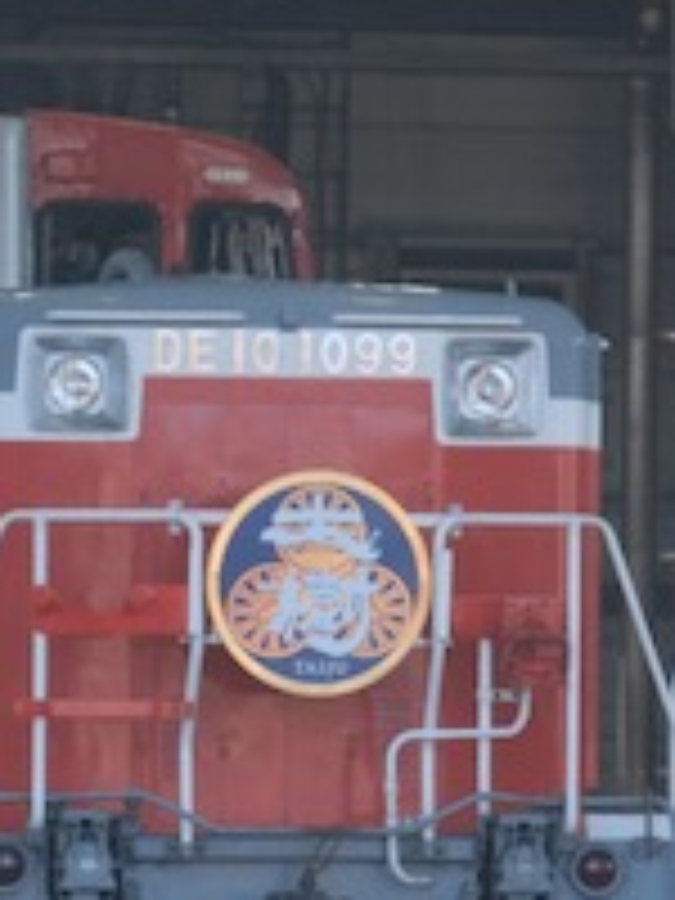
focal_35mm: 581
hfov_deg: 2.5
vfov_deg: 3.4
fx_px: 15106
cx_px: 1359
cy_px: 598
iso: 1250
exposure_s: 1/150
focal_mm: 100.6
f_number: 10
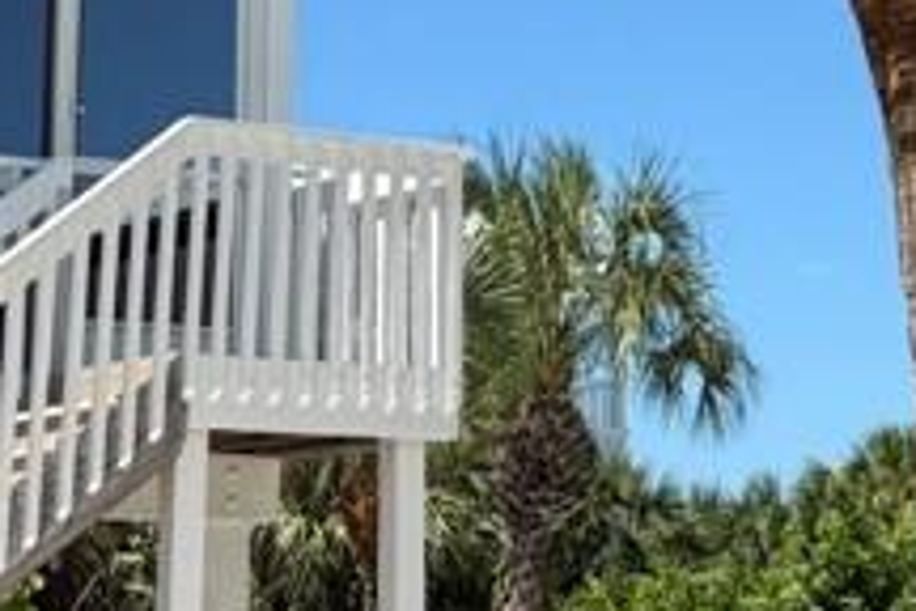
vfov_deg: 10.5
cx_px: 628
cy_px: -182
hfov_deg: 16.0
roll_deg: +1.1
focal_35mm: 128
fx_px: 3257
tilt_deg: +15.1
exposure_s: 1/3125
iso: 50
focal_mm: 5.96
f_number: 1.6
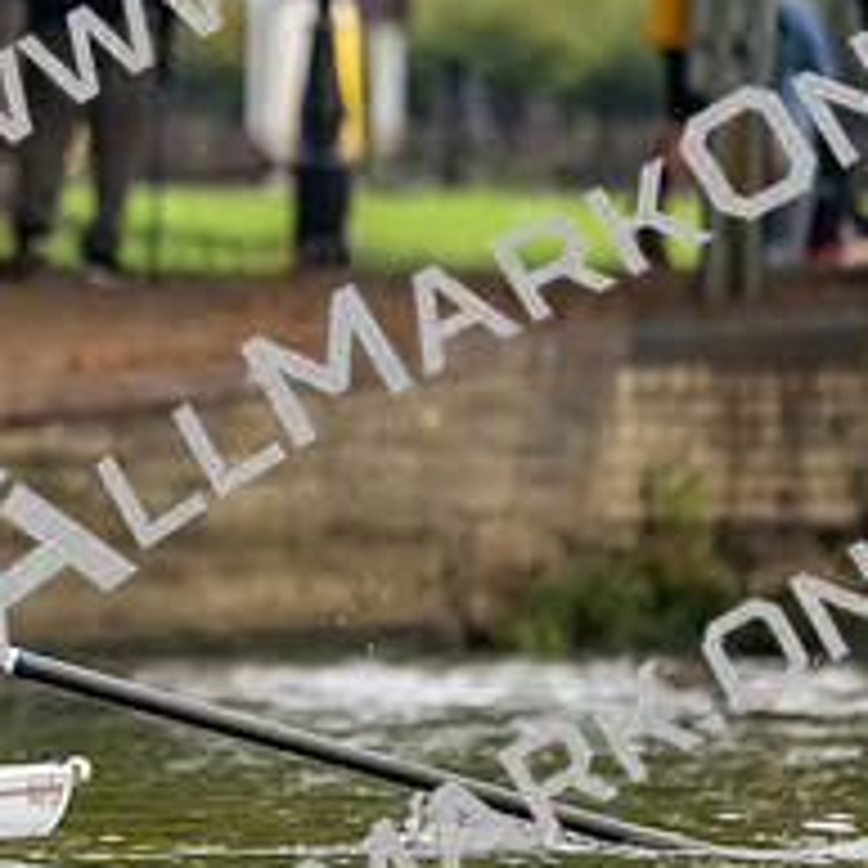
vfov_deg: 1.1
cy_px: 252
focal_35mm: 1535
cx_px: -432
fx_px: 43547
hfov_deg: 1.1
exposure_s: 1/2500
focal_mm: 400
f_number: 4.5
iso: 2500
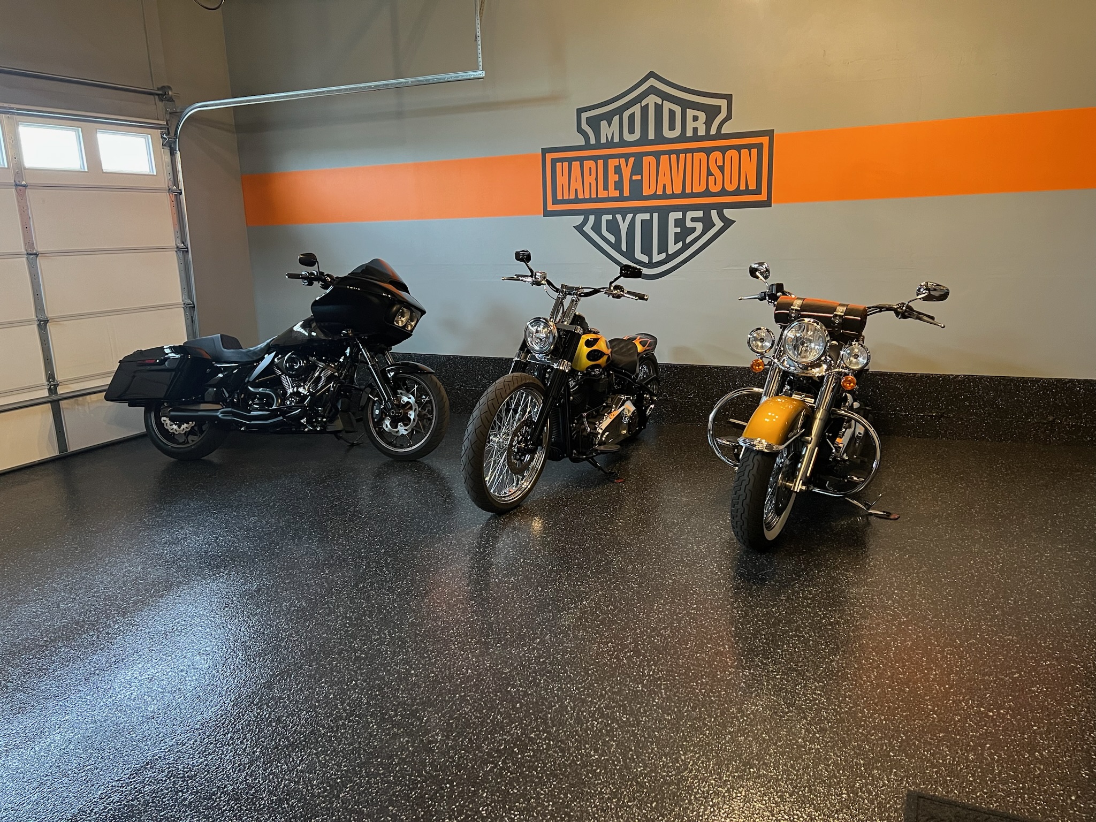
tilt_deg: -12.8
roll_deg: +2.5
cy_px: 411
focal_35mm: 26
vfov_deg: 53.1
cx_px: 548
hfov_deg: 67.3
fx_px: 823
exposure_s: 1/40
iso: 400
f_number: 1.5
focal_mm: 5.7
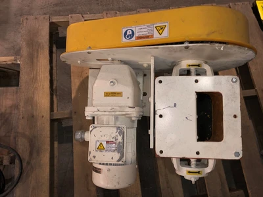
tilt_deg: -72.5
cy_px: 98
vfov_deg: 49.7
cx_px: 132
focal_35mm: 28
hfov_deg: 63.4
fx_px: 213
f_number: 1.8
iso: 40
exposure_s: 1/5
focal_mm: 4
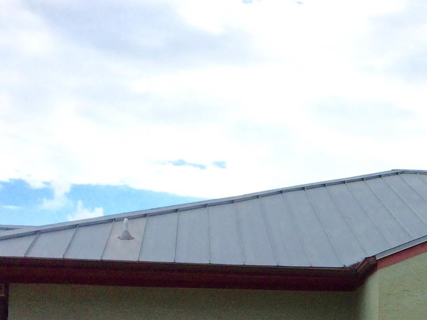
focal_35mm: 80
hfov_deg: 22.9
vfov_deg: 17.9
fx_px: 987
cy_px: 342
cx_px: 478
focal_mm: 4.15
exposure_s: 1/1953
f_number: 2.2
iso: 32
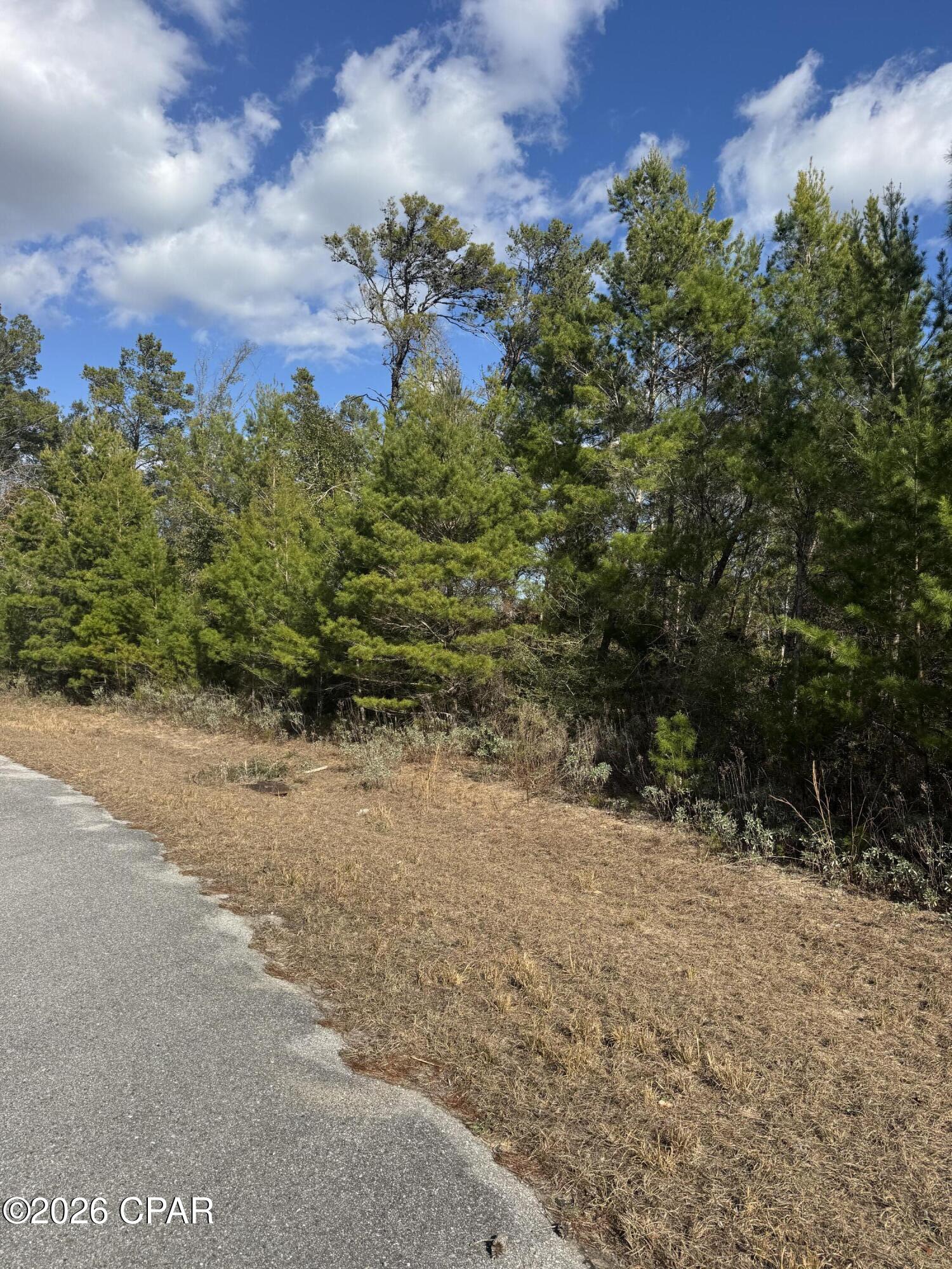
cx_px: 476
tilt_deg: +1.1
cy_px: 634
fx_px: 880
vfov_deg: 71.6
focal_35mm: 24
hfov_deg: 56.8
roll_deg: -0.7
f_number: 1.78
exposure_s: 1/4049
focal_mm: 6.76
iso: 80
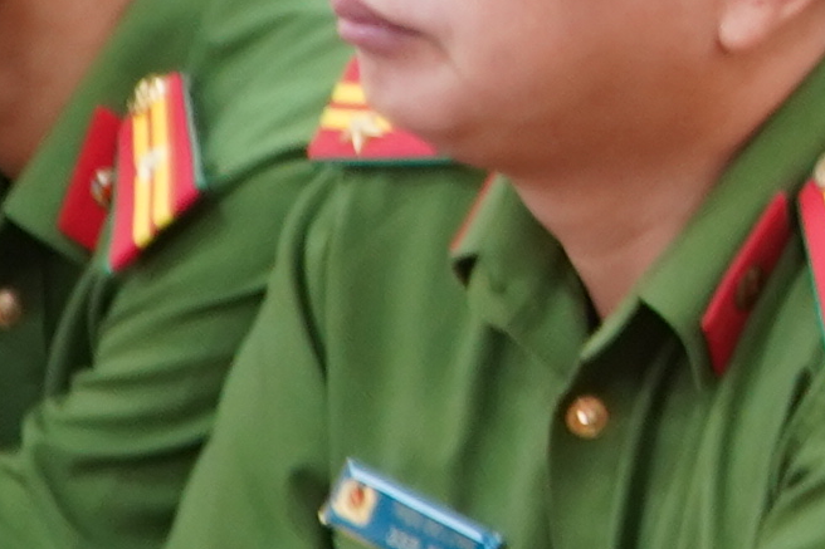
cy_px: -420
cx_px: 1961
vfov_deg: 7.9
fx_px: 3849
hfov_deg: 10.6
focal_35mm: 168
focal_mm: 19
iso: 800
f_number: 4
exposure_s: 1/30
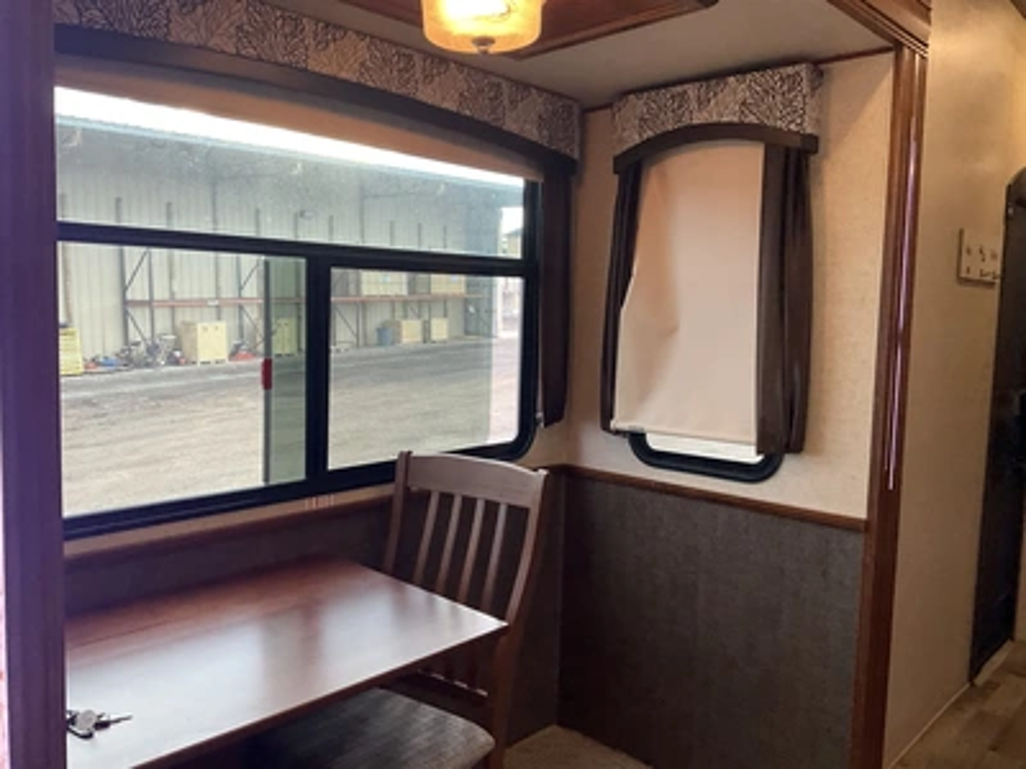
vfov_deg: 48.2
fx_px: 860
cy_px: 384
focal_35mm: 29
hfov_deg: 61.7
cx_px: 513
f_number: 1.8
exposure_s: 1/60
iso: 160
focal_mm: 3
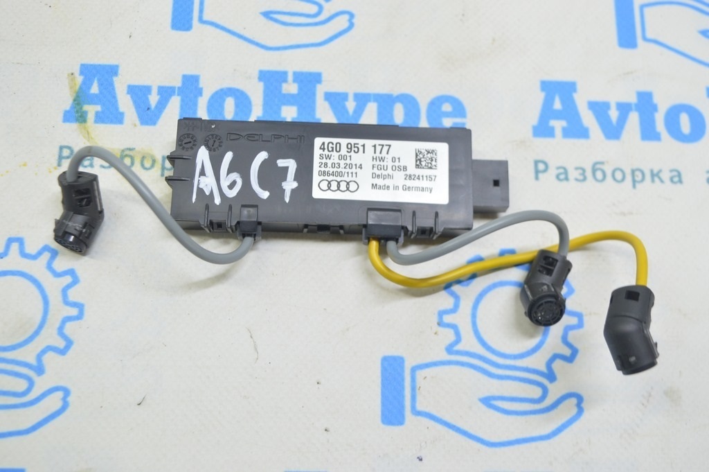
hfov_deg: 43.6
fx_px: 886
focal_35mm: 45
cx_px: 354
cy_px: 236
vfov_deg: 29.8
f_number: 5.6
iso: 400
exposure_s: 1/20
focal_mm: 30
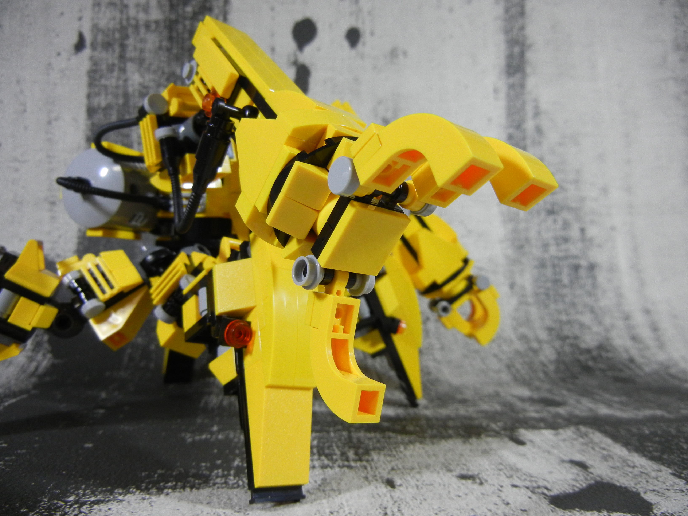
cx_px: 344
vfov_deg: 46.8
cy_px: 258
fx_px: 596
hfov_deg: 60.0
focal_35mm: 30
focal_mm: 5.4
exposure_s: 1/56.2
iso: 400
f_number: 3.5
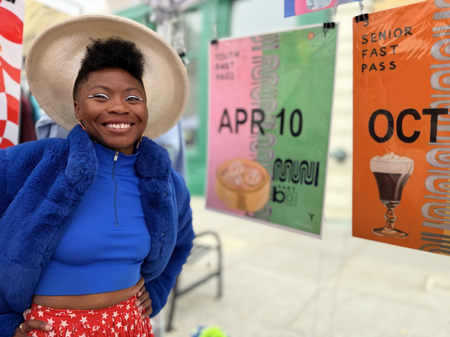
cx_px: 225
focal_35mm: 24
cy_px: 168
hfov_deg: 71.6
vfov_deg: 56.8
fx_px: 312
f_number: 1.78
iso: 100
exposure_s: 1/467
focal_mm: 6.76
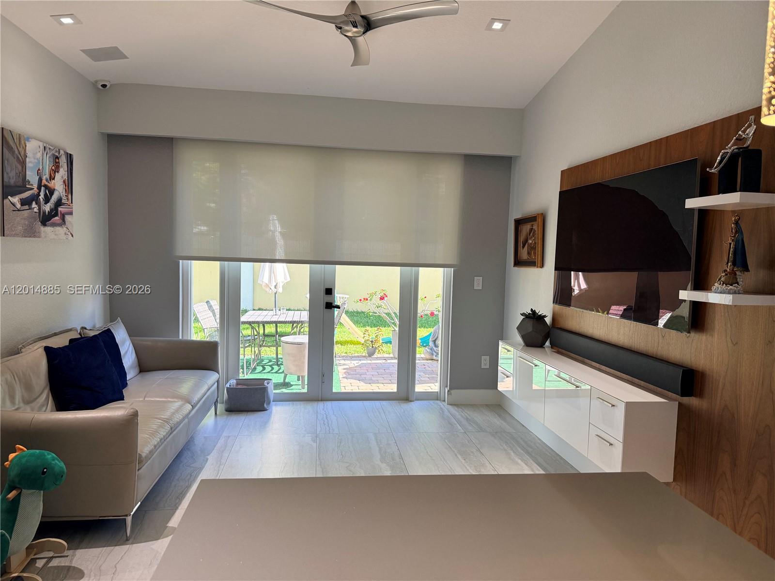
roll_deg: -2.2
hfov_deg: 71.6
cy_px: 290
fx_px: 537
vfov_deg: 56.8
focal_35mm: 24
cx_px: 388
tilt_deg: -3.9
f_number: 1.78
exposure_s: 1/201
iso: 160
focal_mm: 6.76
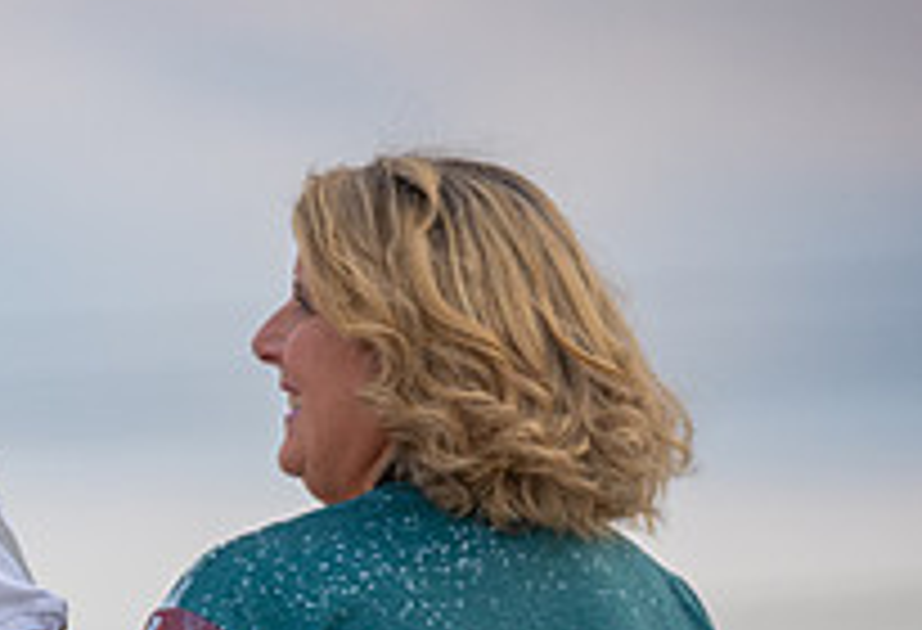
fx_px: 15998
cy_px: 649
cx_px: 190
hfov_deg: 3.3
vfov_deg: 2.3
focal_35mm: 620
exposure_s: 1/1000
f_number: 2.8
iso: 125
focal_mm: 189
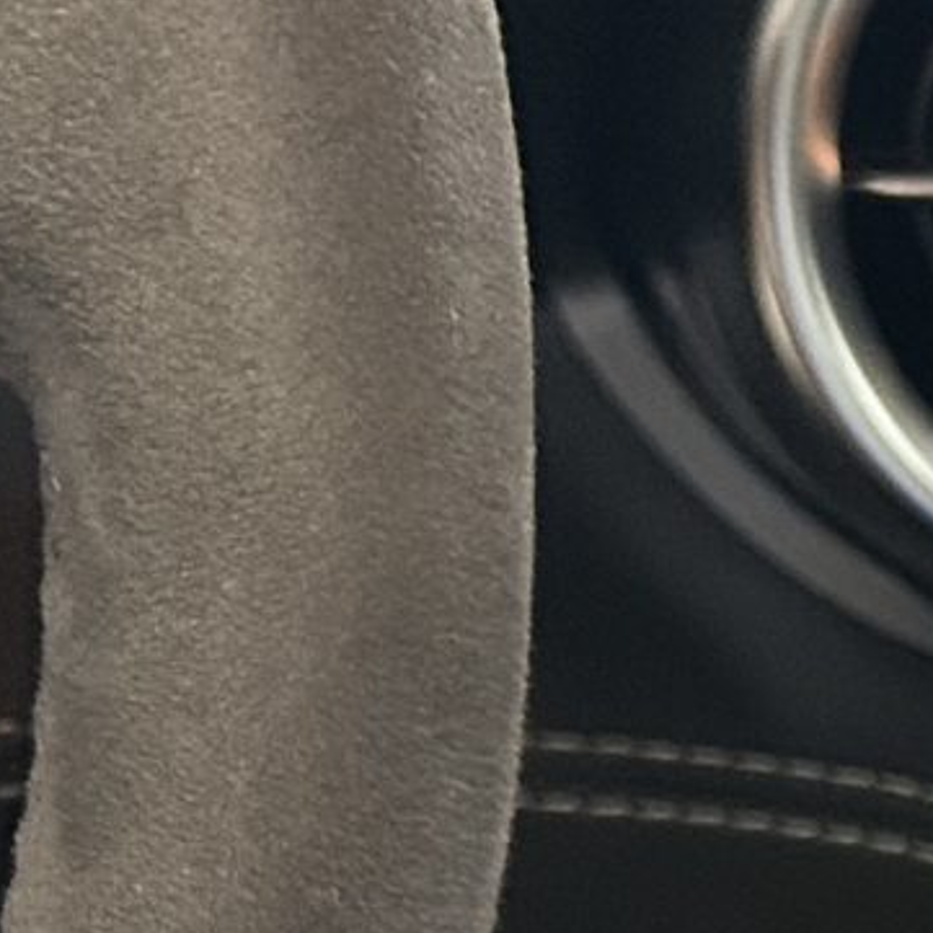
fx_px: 4970
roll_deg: -4.4
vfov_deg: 10.0
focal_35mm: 163
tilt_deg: -30.0
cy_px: 1814
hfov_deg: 9.1
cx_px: 2574
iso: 400
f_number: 1.5
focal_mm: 5.7
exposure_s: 1/50
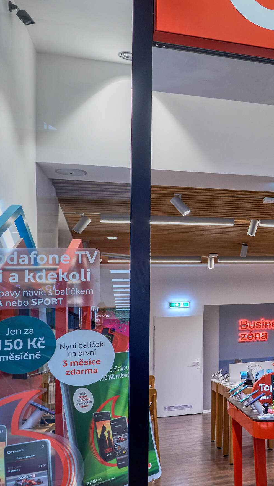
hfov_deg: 23.5
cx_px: 384
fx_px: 555
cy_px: 211
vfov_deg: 47.2
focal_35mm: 43
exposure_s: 1/40
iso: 500
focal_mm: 24
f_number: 7.1
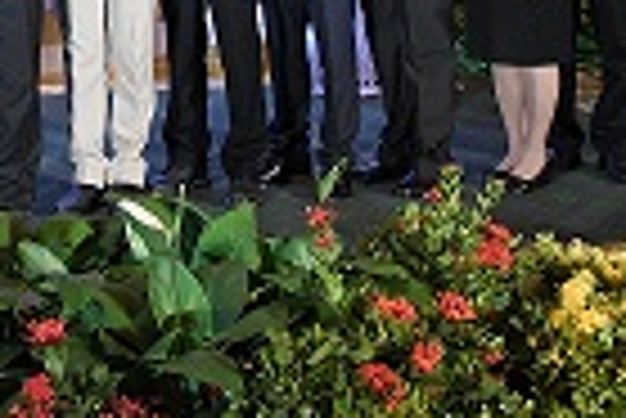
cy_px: -274
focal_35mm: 89
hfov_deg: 21.7
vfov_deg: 14.1
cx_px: -54
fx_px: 1549
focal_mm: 24
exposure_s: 1/400
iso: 3200
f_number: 4
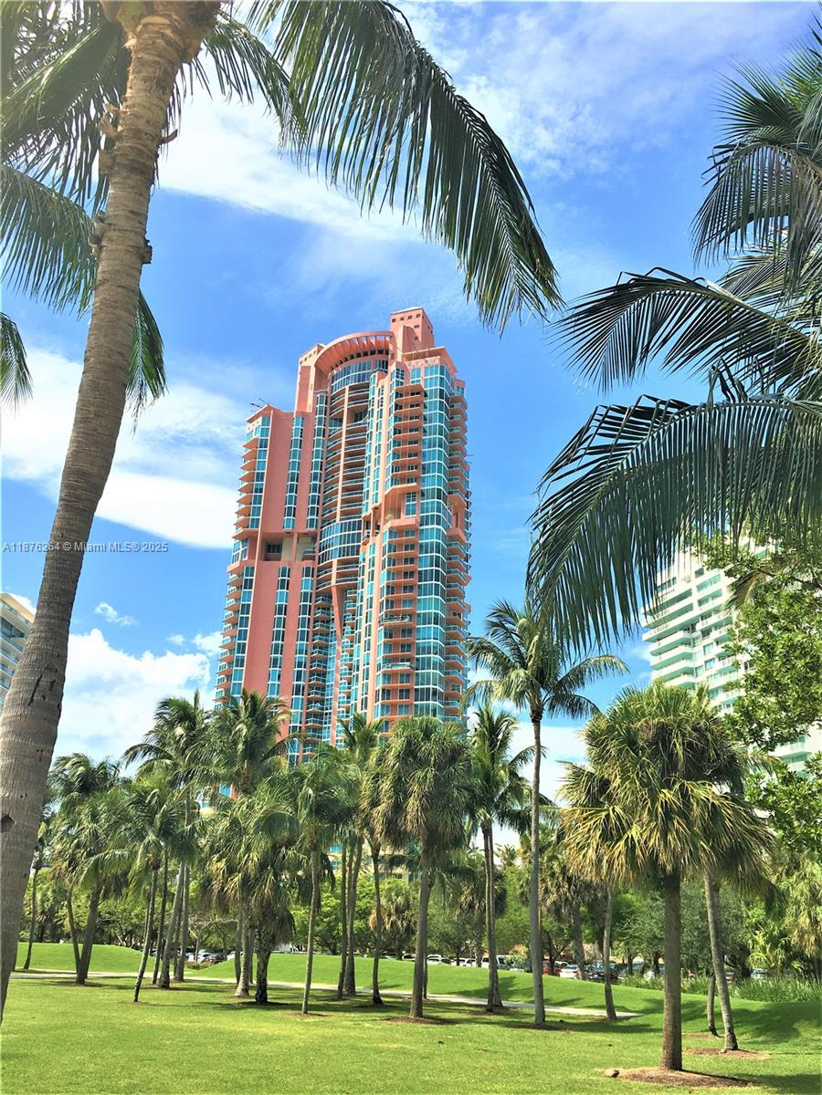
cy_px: 548
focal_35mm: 29
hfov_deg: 48.2
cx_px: 411
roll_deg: -1.7
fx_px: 918
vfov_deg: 61.7
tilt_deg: +23.9
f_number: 2.2
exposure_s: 1/1789
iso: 25
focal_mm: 4.15
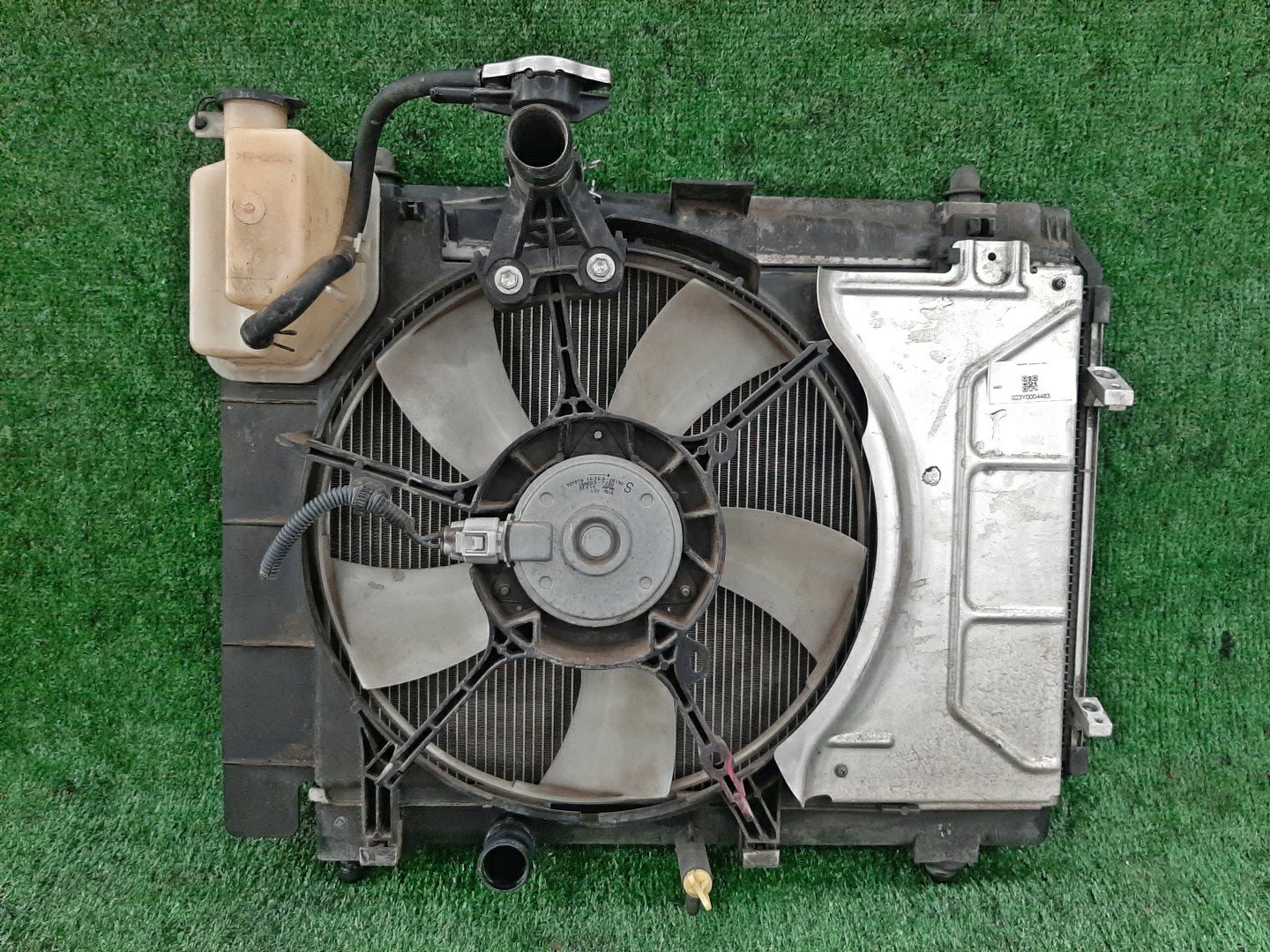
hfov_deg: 67.3
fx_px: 954
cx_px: 635
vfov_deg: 53.1
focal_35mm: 26
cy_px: 476
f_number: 1.7
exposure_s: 1/50
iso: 238
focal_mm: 3.93
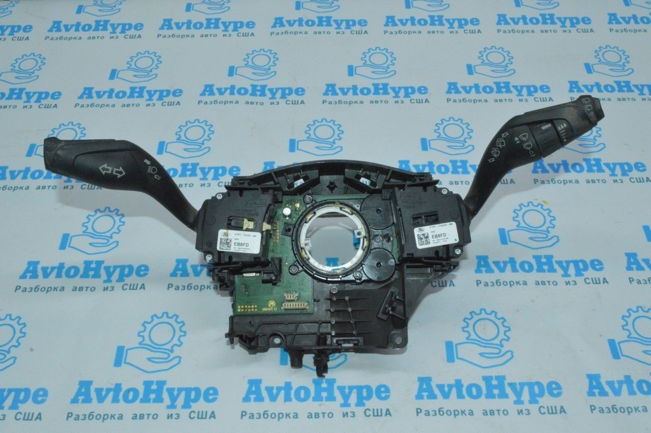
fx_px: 650
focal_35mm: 36
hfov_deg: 53.2
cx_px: 326
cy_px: 216
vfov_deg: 36.8
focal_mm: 24
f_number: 25
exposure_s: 1/80
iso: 5600
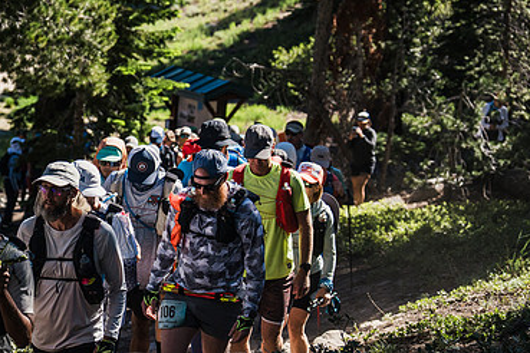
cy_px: 230
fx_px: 1619
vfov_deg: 12.4
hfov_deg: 18.5
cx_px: 148
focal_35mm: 110
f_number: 3.5
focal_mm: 70
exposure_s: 1/5000
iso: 320
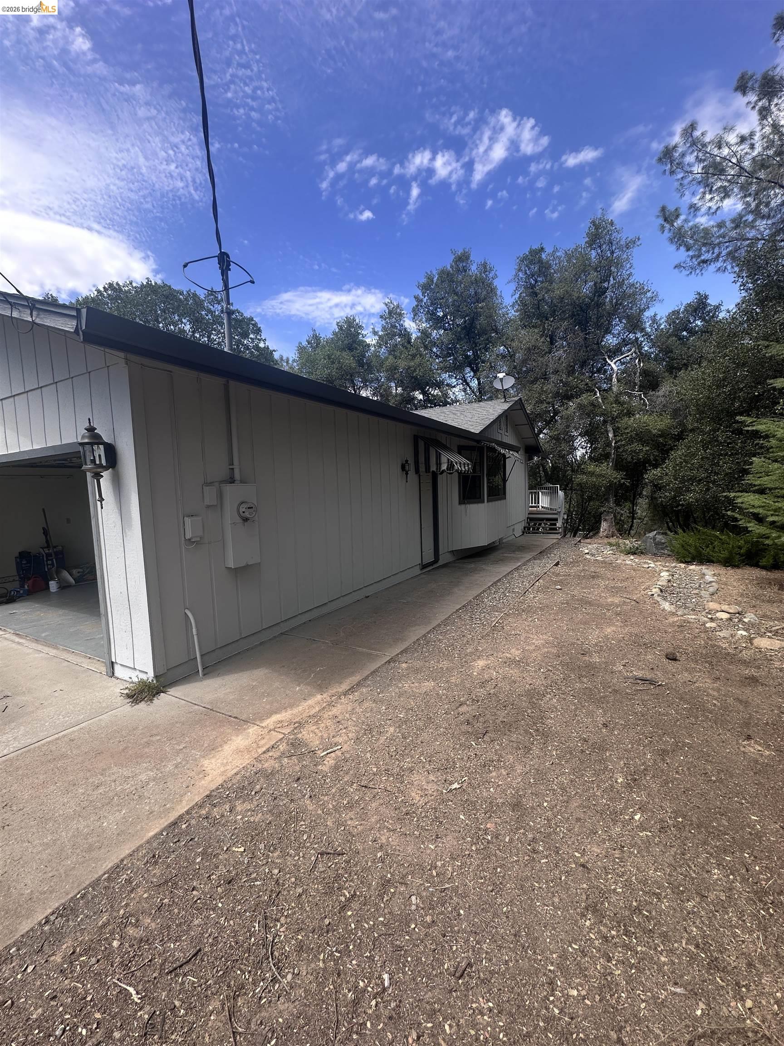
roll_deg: +1.4
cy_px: 523
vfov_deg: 102.1
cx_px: 392
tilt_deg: -2.7
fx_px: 423
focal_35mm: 14
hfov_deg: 85.7
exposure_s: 1/785
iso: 40
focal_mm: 2.22
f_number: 2.2
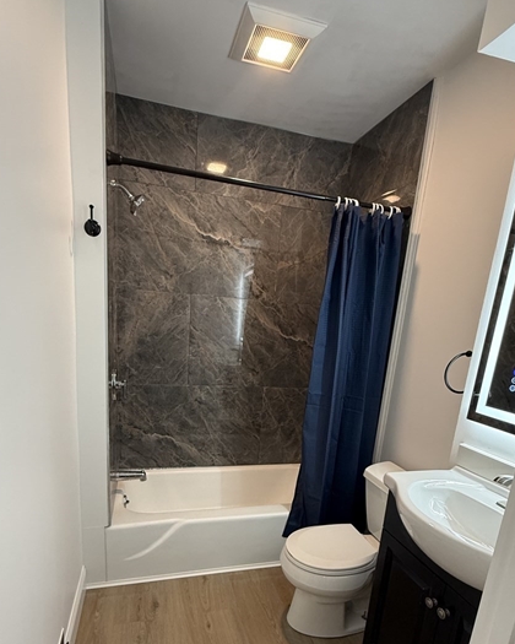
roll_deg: -5.2
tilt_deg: -12.8
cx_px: 246
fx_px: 381
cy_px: 413
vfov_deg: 78.5
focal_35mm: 20
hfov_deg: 68.1
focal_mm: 2.22
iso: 250
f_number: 2.2
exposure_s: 1/60
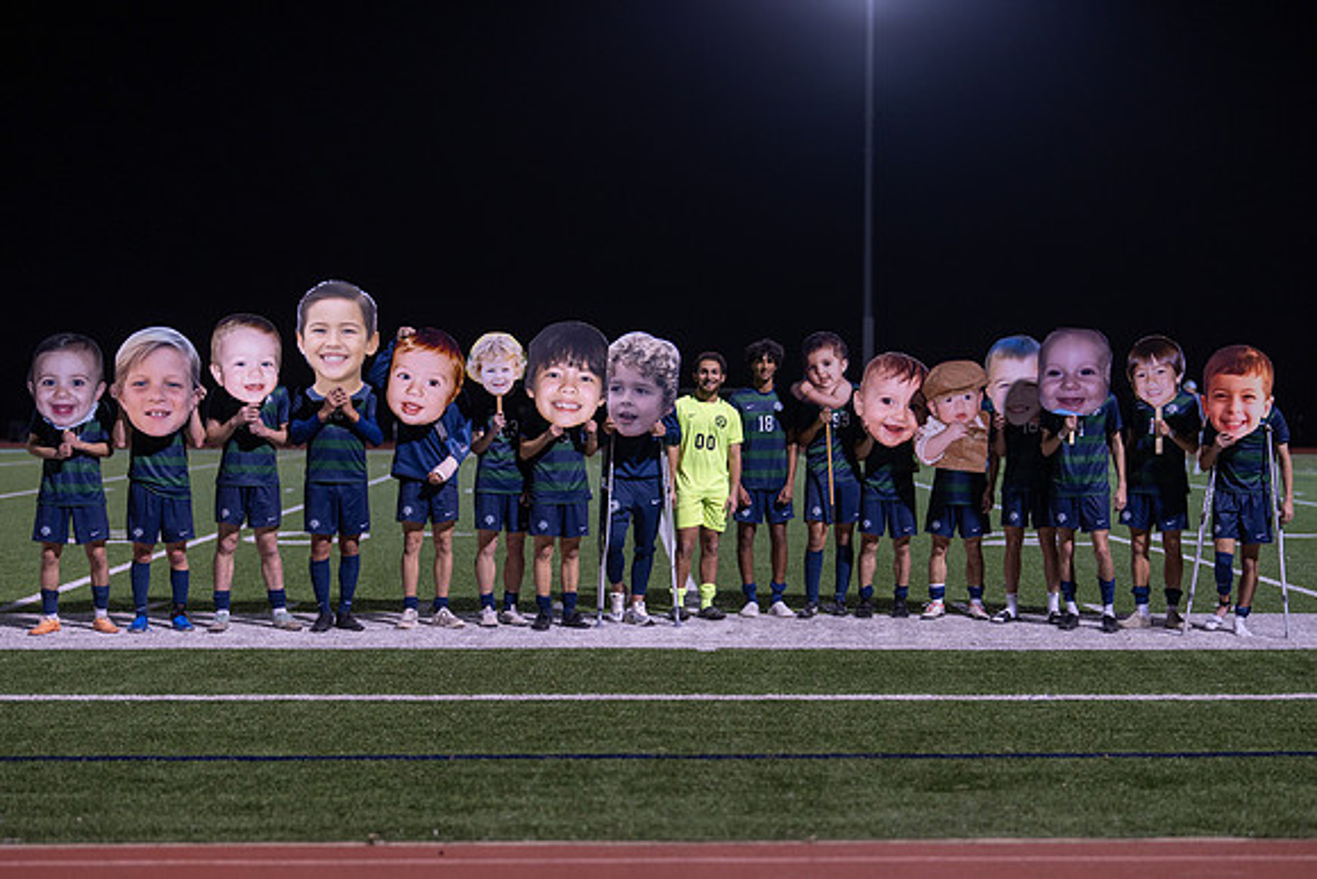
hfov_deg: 35.3
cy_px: 482
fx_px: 2071
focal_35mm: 57
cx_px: 683
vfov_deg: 23.9
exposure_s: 1/500
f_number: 1.2
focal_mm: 50
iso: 320
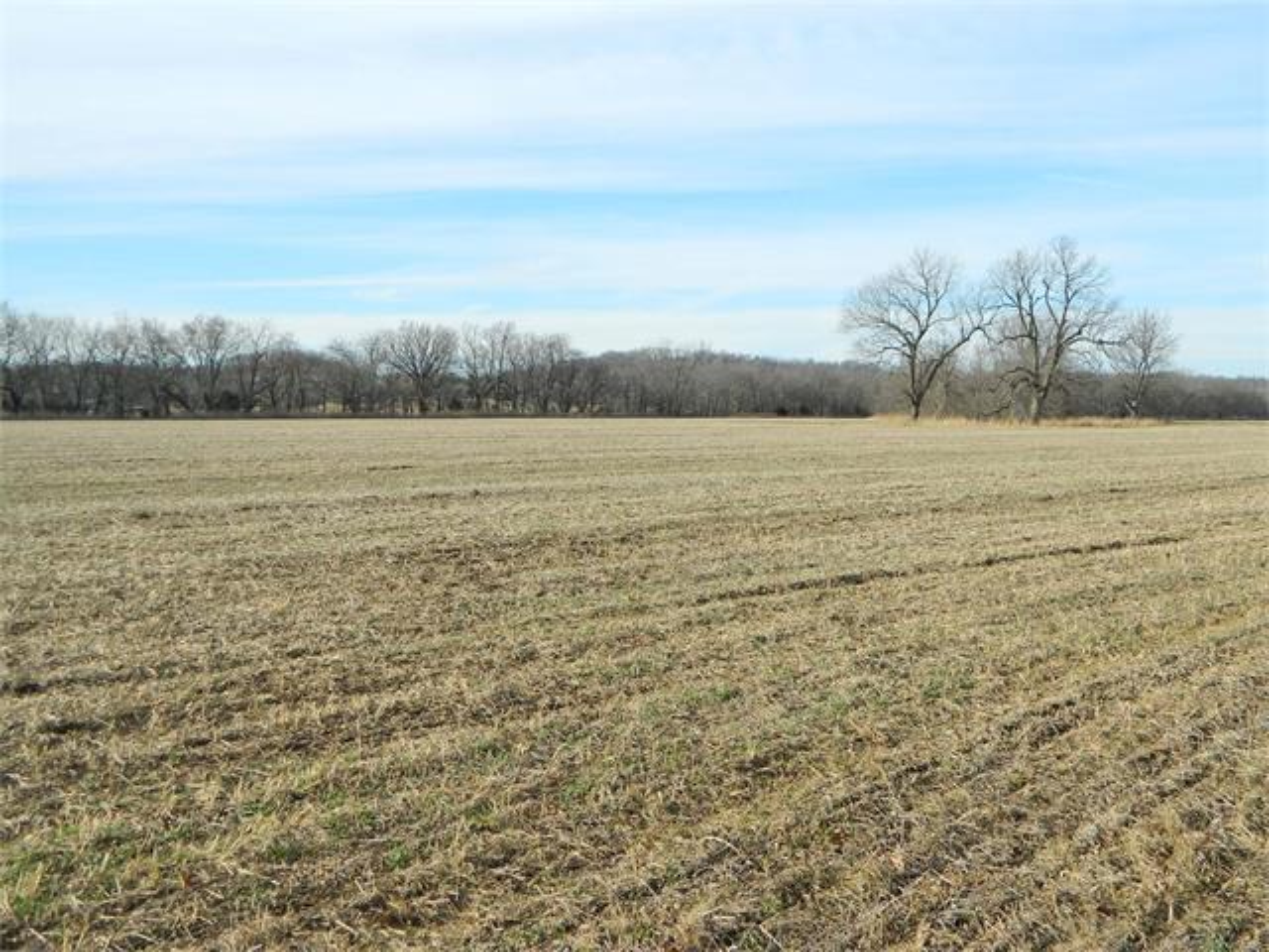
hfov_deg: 45.8
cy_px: 476
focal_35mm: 41
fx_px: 1503
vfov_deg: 35.1
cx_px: 634
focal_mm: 7.3
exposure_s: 1/500
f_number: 3.5
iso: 80
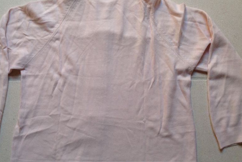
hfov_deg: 41.9
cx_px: 110
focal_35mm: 47
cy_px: 72
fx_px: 316
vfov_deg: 28.7
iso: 64
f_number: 2.4
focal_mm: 4.28
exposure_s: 1/40
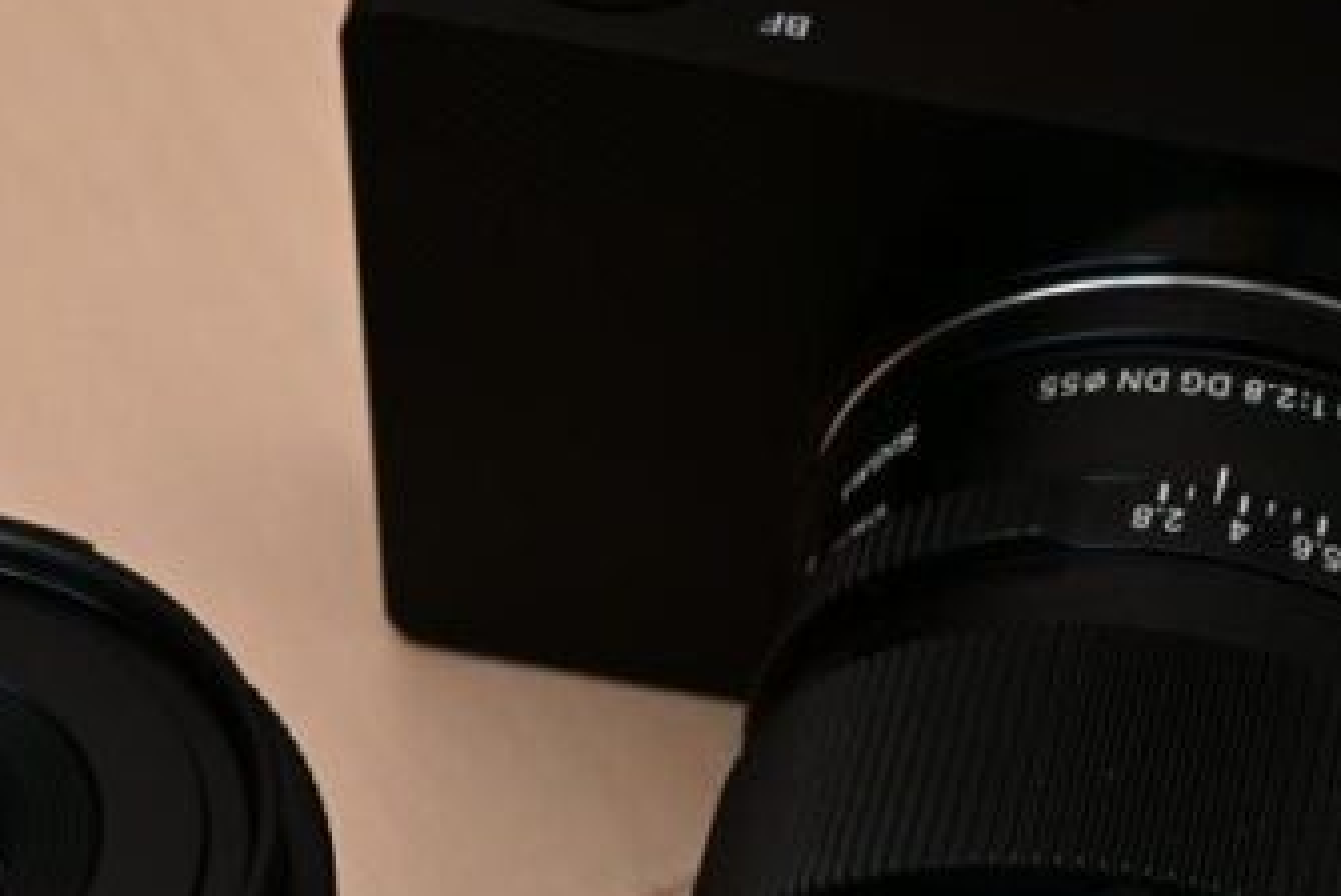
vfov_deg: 12.4
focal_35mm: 110
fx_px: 4101
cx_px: 729
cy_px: 866
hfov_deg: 18.6
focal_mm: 24
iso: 800
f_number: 8
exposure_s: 1/60
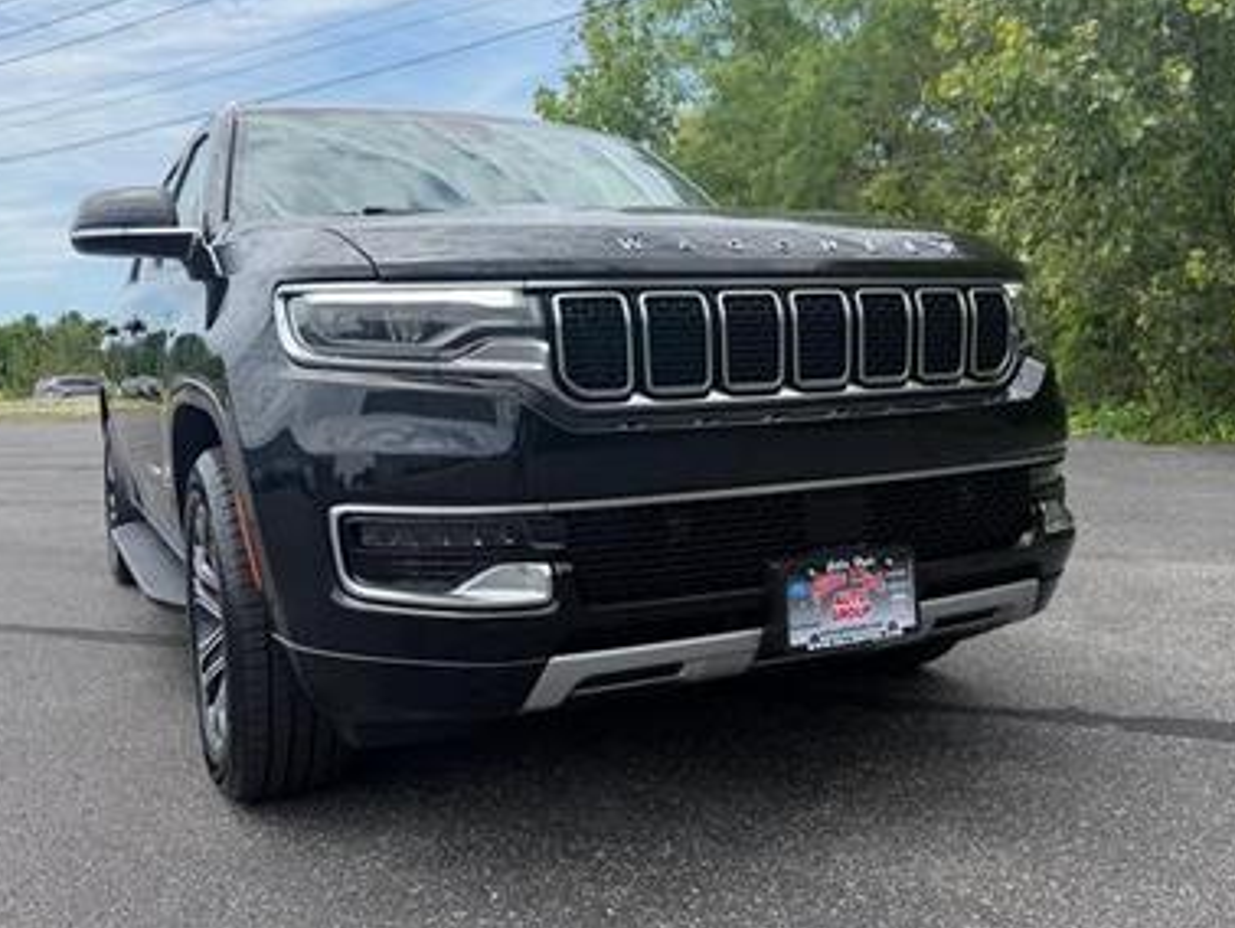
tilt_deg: -3.9
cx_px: 614
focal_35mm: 32
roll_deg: +3.8
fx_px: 1142
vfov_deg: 44.2
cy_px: 431
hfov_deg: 56.8
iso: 100
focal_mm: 6.76
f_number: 1.78
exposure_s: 1/3425
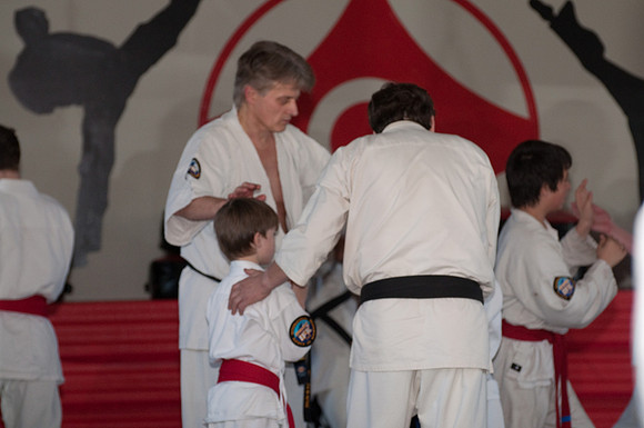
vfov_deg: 6.8
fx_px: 3617
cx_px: 322
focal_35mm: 202
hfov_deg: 10.2
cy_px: 214
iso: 800
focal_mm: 135
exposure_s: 1/200
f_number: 4.8
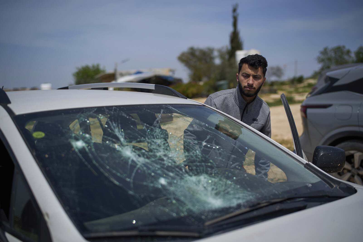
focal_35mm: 50
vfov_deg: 27.0
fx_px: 504
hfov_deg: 39.6
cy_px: 121
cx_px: 182
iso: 100
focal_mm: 50
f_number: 1.8
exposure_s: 1/10000
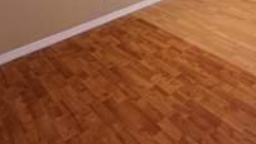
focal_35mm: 36
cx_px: 261
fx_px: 244
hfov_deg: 45.7
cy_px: -54
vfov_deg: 26.5
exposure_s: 1/99
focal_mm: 2.22
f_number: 2.2
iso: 320
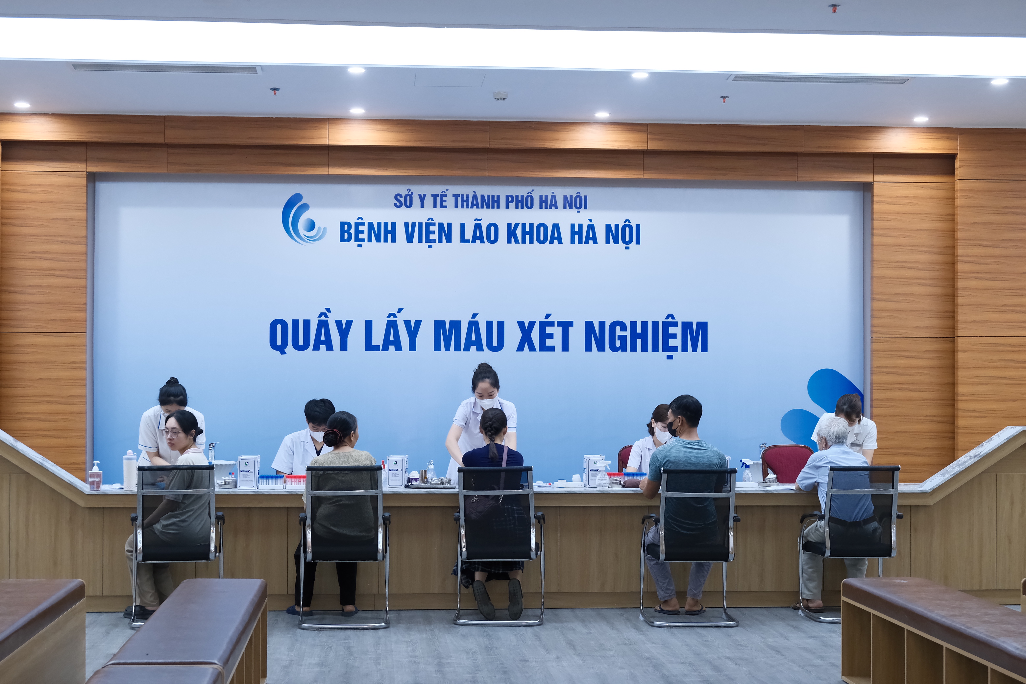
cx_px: 513
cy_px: 342
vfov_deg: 24.2
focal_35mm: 56
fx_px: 1596
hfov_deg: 35.6
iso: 1600
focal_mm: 37.4
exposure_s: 1/110
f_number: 5
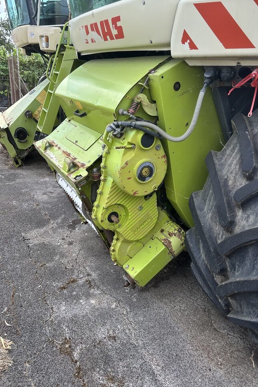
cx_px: 114
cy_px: 190
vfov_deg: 65.5
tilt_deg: -20.8
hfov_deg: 46.3
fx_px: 301
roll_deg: -2.8
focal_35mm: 28
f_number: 1.5
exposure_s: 1/1009
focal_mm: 5.7
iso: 50
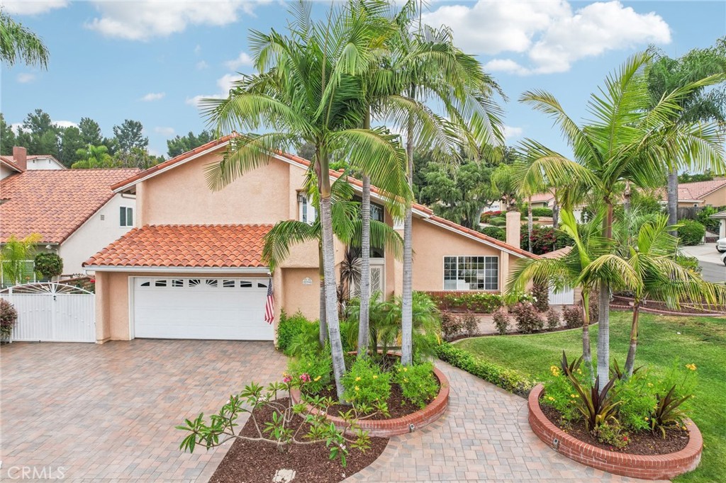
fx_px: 443
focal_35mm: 22
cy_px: 242
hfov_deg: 78.6
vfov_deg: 57.2
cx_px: 363
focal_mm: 8.4
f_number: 2.8
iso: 160
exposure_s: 1/2000
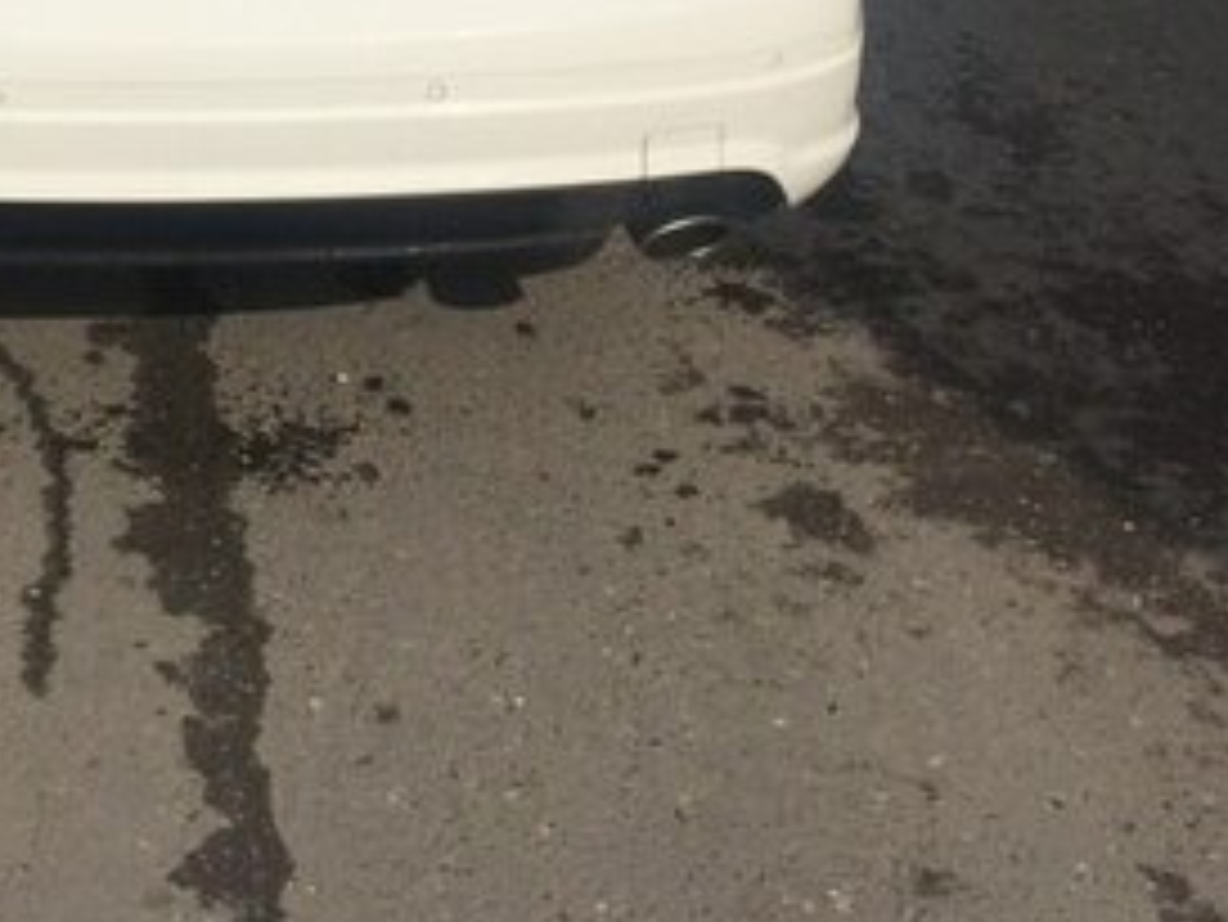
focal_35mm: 70
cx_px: 288
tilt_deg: -13.9
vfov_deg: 20.1
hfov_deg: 27.3
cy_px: -79
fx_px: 2484
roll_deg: -0.8
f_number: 2.2
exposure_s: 1/3597
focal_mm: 4.15
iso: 32
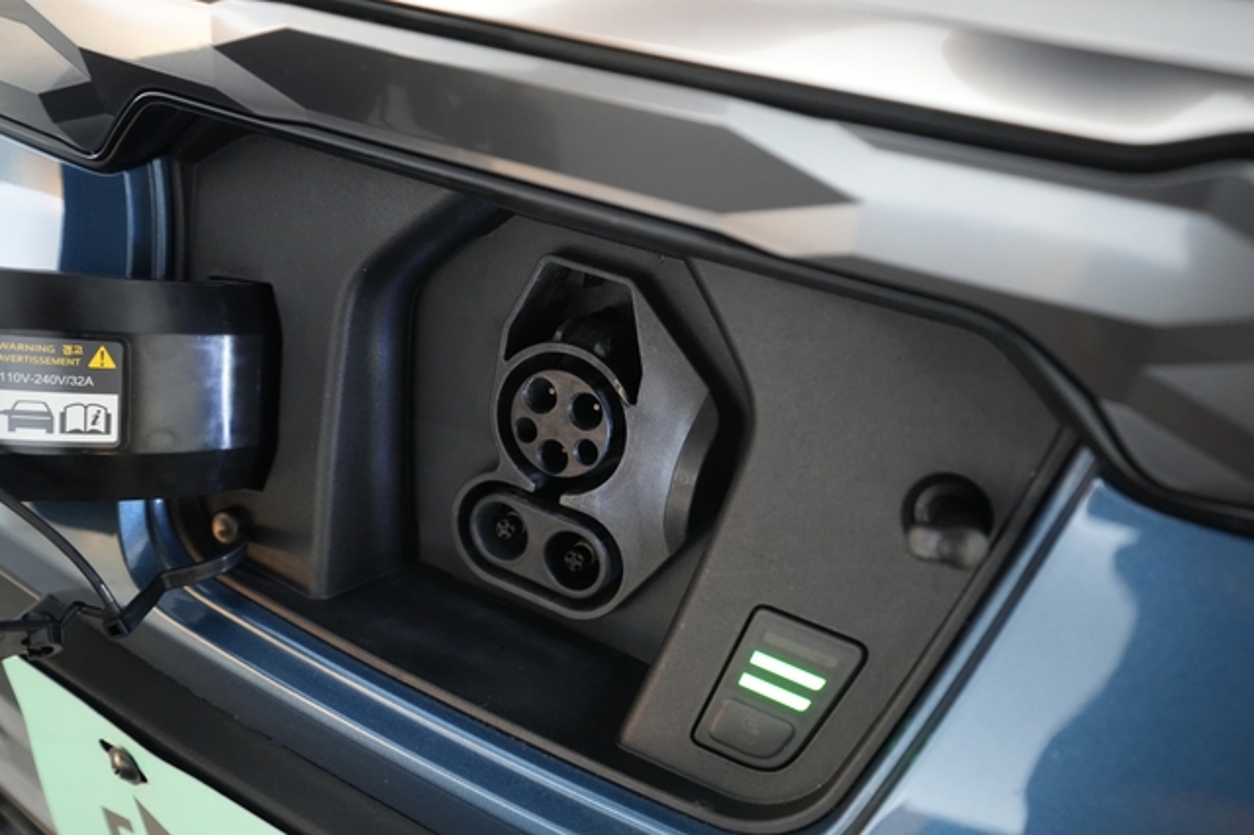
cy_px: 418
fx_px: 975
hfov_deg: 65.5
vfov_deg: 46.4
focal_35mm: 28
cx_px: 627
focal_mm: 28
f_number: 4
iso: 5000
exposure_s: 1/125
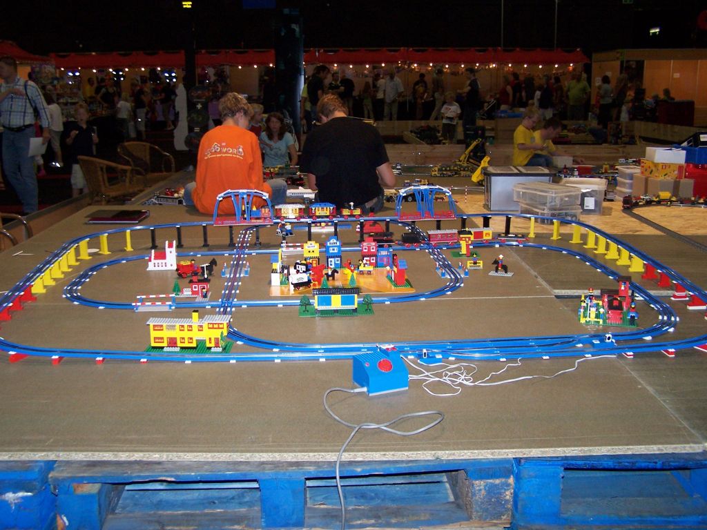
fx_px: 776
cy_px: 265
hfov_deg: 49.0
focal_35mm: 38
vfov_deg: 37.7
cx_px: 354
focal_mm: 6.3
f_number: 2.8
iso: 140
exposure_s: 1/60
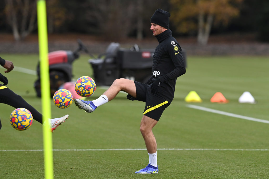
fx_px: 2989
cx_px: 134
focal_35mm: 400
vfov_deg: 3.4
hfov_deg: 5.2
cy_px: 90
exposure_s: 1/1600
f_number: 5
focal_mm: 400
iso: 1000
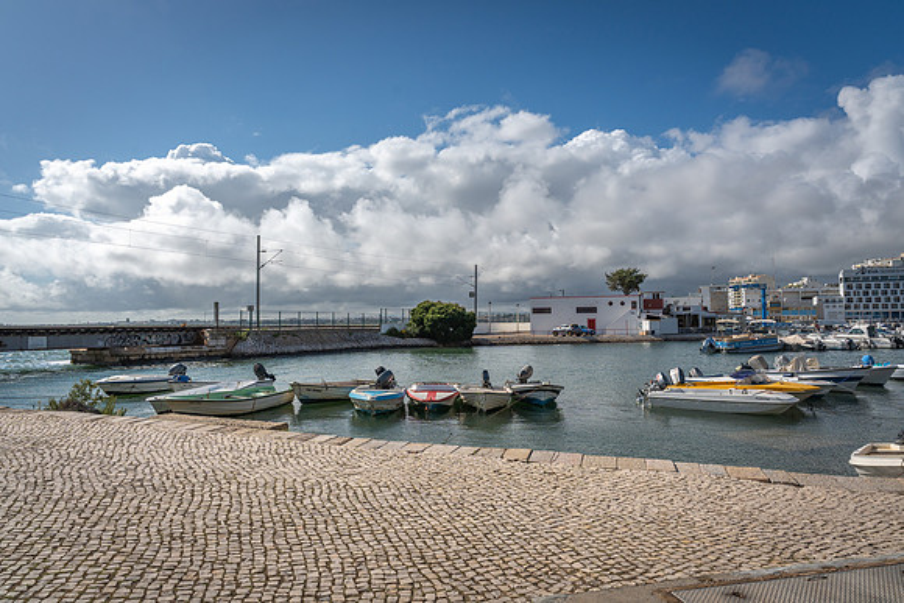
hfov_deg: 73.7
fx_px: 603
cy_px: 302
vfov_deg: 53.2
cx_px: 452
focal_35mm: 24
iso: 250
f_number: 9
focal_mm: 24
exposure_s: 1/2500
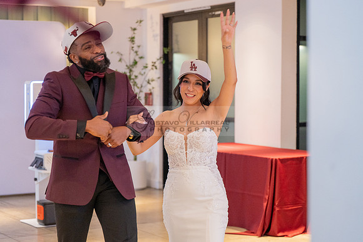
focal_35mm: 77
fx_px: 779
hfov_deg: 26.2
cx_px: 182
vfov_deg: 17.7
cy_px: 121
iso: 1600
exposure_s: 1/125
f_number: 2.8
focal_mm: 70
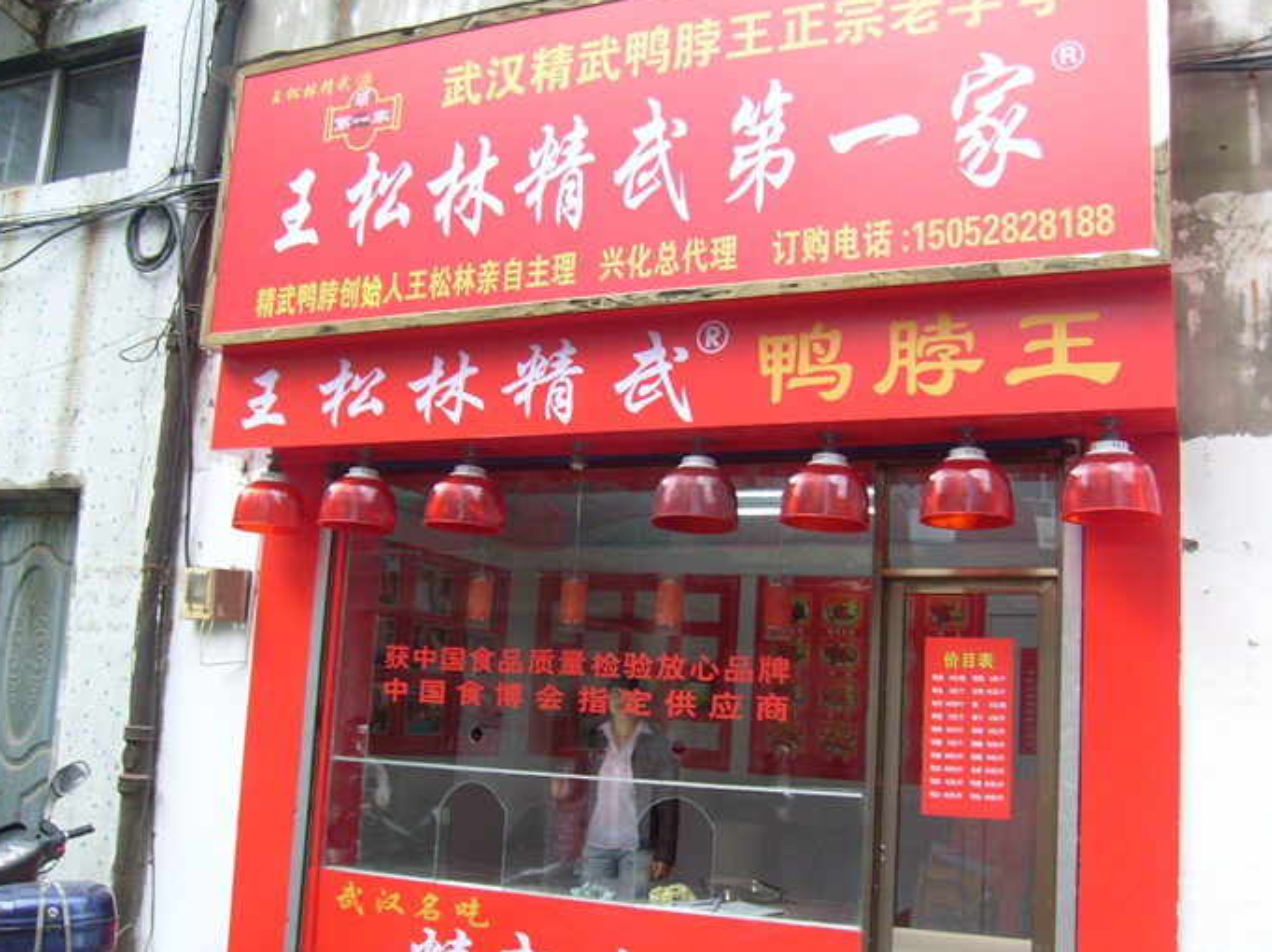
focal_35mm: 36
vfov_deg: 39.6
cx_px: 629
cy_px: 464
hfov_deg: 51.4
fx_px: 1322
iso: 80
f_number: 2.8
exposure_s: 1/90
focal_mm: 5.8
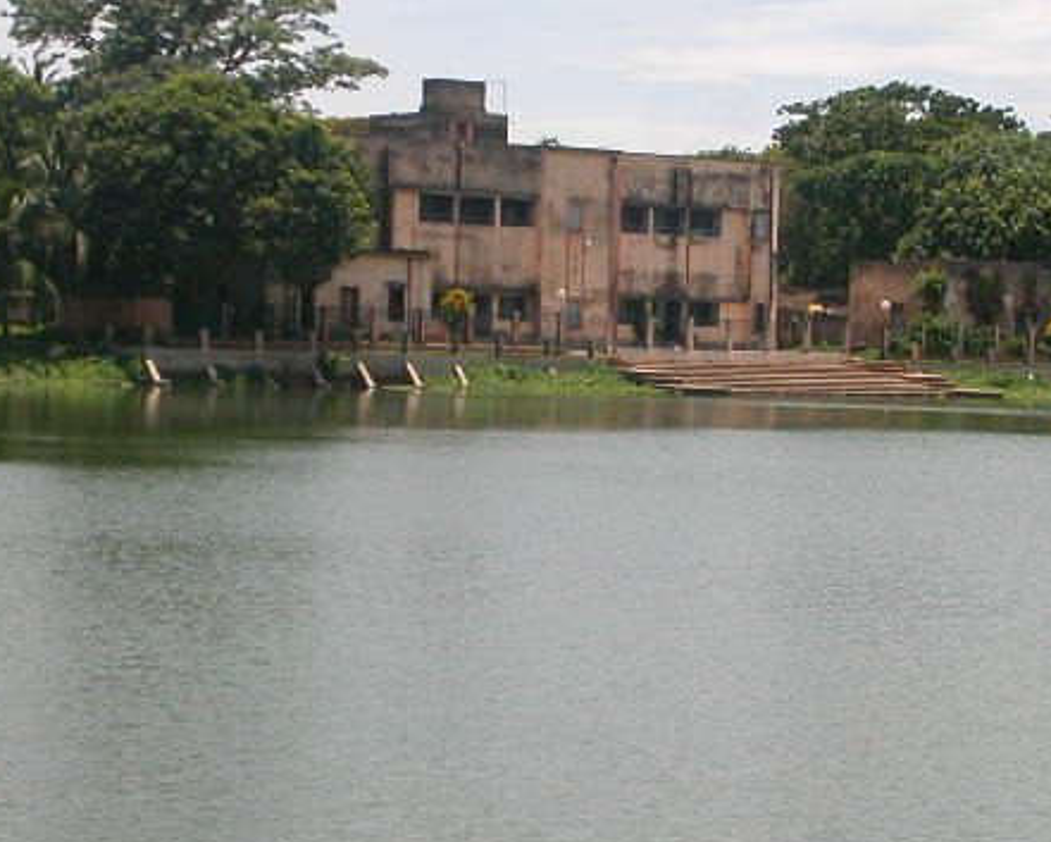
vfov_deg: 14.1
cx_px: 694
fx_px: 3391
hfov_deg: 17.6
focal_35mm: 109
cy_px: 379
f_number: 4
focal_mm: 11.8
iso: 100
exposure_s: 1/897
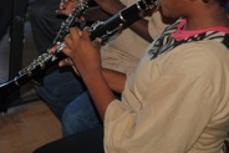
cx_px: 61
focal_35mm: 98
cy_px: -26
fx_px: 624
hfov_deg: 20.7
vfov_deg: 13.6
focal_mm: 24
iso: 200
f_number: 4
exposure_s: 1/60
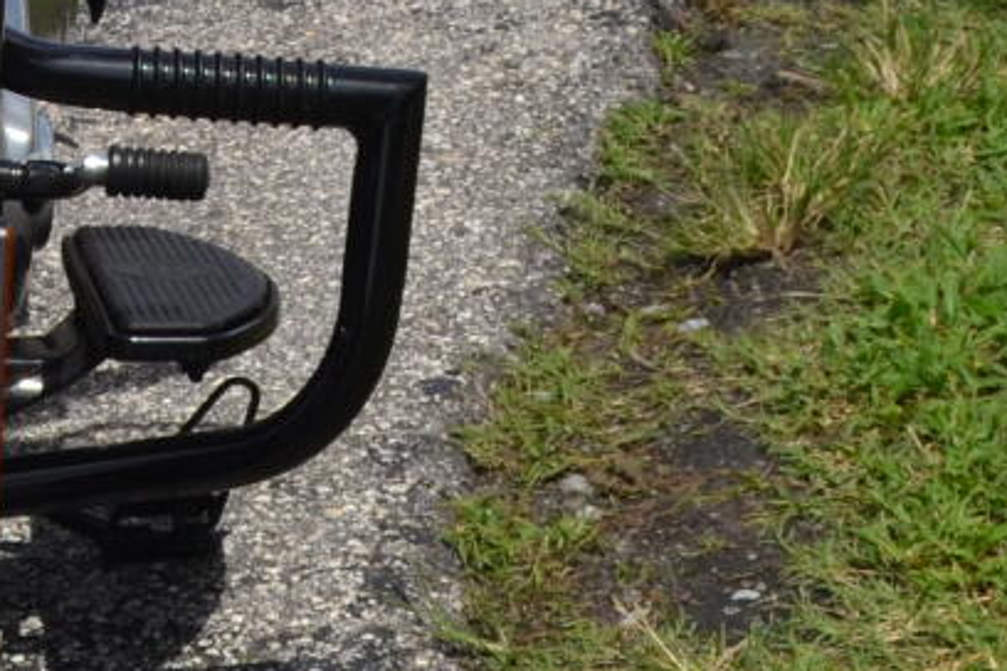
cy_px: -43
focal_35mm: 147
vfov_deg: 9.3
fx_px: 4112
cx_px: -267
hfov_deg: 13.5
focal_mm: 20
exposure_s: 1/250
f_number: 8
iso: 100
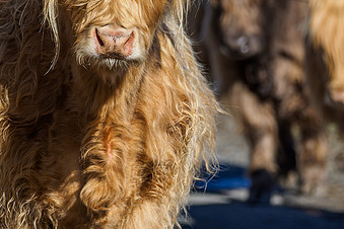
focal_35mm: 1188
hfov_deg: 1.7
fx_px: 11351
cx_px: 115
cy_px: 23
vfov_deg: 1.2
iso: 200
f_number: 4
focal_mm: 300
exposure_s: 1/1250
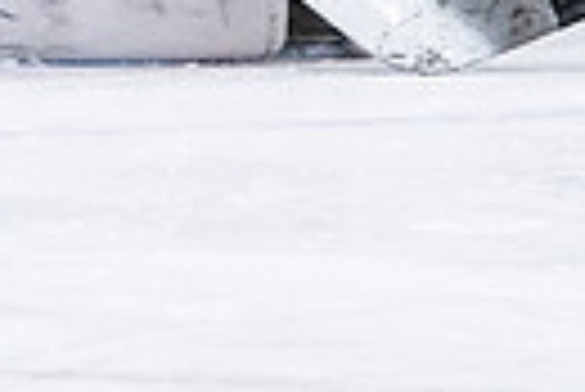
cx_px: 230
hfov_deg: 2.0
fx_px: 16431
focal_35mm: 1010
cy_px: -535
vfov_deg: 1.4
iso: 1250
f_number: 2.8
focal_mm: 122
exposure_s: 1/640
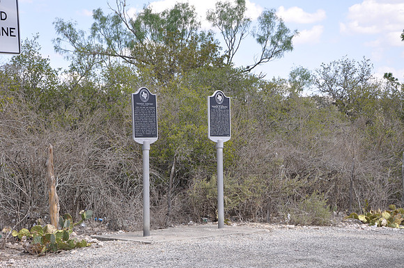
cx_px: 202
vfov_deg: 17.4
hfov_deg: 26.0
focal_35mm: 78
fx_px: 874
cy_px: 134
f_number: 8
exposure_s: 1/60
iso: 200
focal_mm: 52
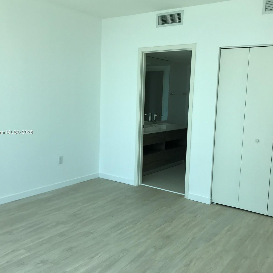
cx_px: 145
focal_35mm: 34
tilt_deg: -5.7
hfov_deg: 48.4
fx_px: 303
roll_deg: -1.2
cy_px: 133
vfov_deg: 48.4
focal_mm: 3.99
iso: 20
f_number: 1.8
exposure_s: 1/310
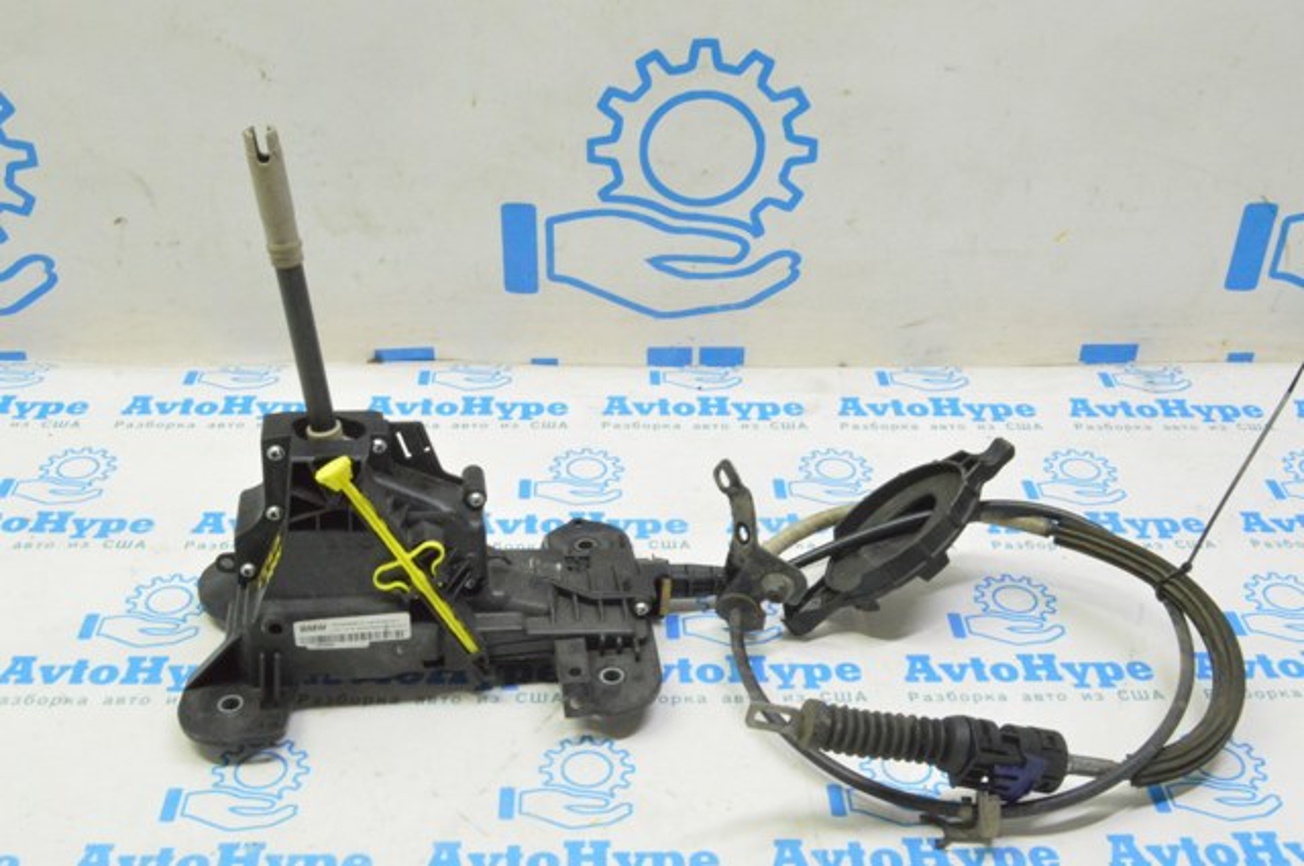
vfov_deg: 31.8
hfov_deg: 46.5
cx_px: 652
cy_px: 433
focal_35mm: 42
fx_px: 1519
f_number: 20
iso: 6400
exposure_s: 1/20
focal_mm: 28
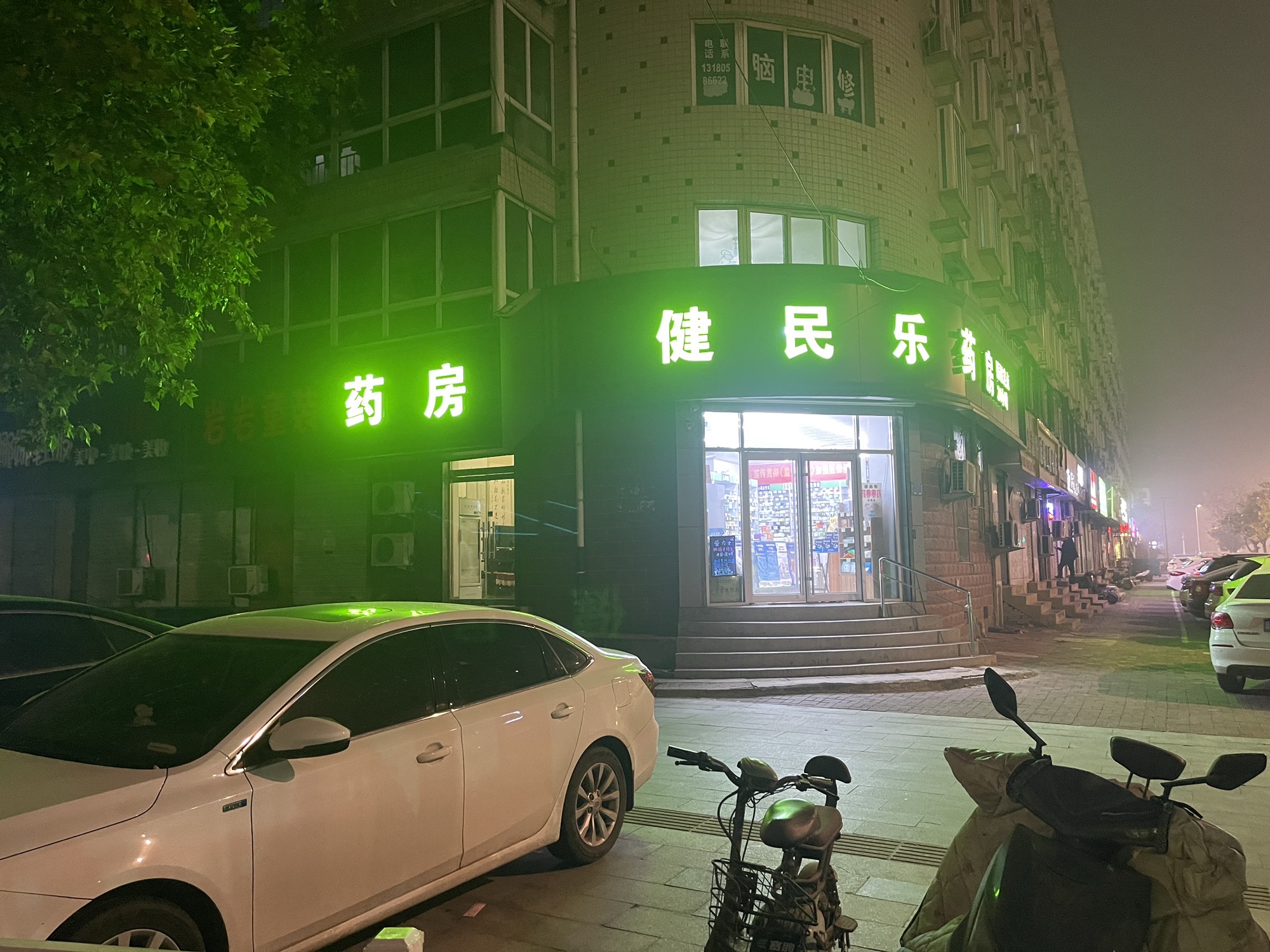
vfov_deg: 54.9
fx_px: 917
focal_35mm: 25
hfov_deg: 69.4
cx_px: 635
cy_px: 476
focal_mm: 5.1
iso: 500
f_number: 1.6
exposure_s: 1/33
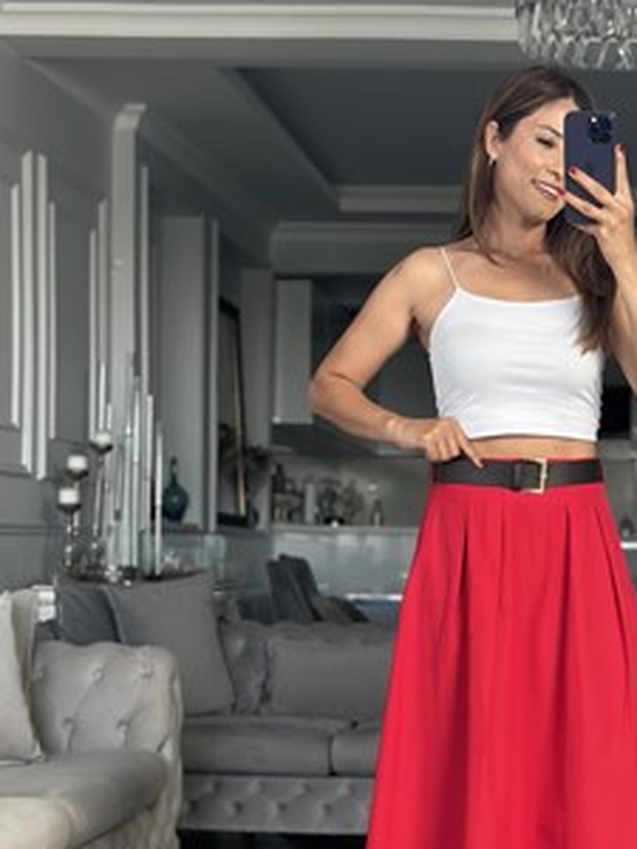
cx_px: 512
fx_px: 1987
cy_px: 589
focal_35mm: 81
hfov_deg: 18.0
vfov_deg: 24.0
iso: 125
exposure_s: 1/62
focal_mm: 6.86
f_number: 1.78
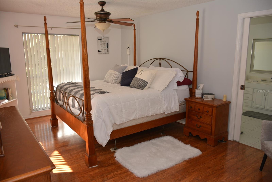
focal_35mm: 27
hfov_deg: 67.3
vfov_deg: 48.0
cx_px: 136
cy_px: 91
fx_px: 204
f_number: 4
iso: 200
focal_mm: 18
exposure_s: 1/60
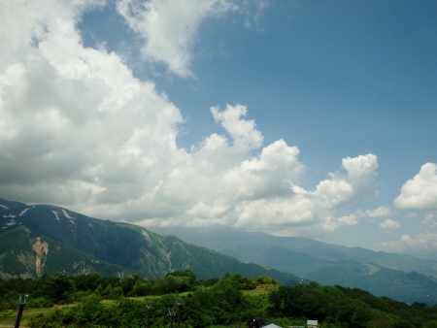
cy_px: 164
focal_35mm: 28
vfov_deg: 49.8
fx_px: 354
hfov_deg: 63.4
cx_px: 218
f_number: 11
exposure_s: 1/250
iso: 125
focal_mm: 5
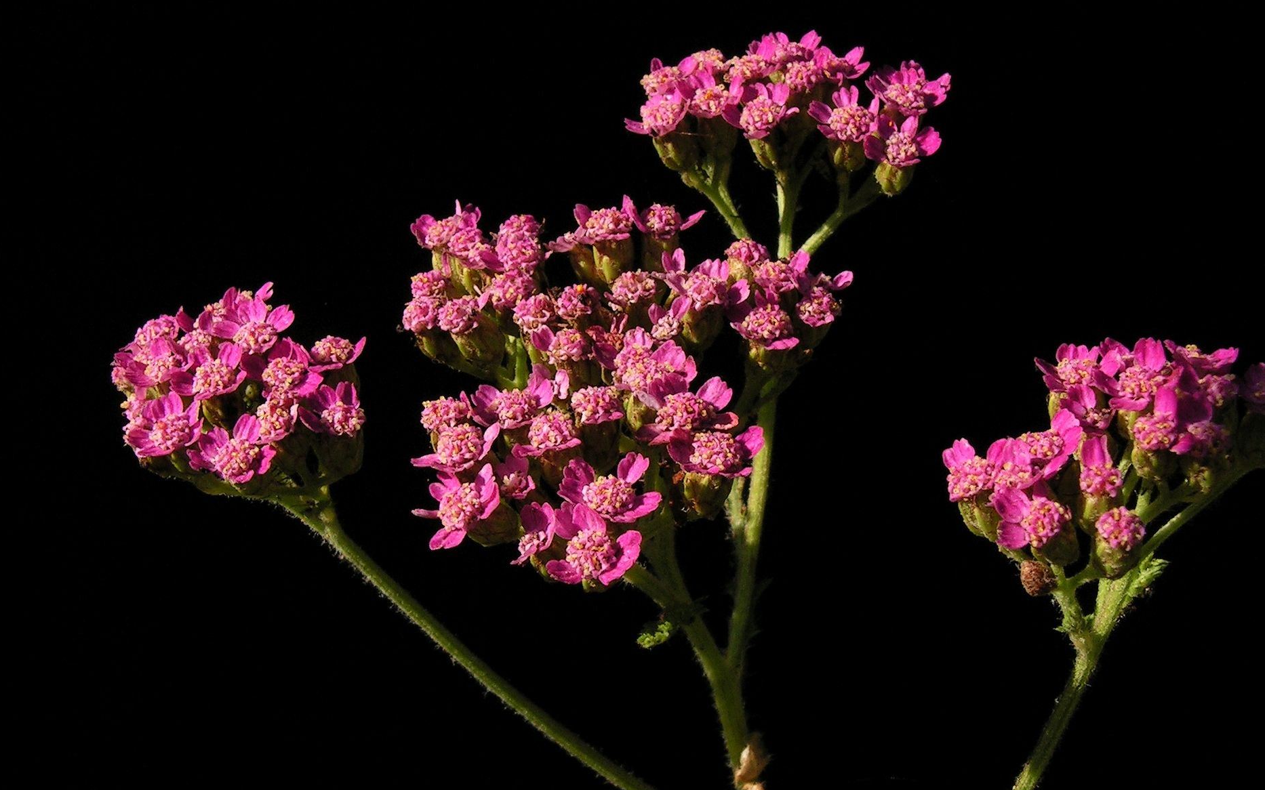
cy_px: 492
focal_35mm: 64
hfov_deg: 32.0
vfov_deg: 20.3
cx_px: 642
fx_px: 2206
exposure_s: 1/200
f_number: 8
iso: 100
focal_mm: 9.2
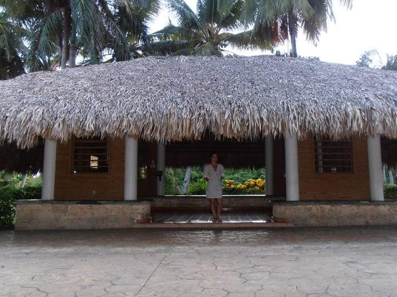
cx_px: 213
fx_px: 310
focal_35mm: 27
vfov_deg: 51.3
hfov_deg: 65.2
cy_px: 152
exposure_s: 1/30
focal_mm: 4.2
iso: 200
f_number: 3
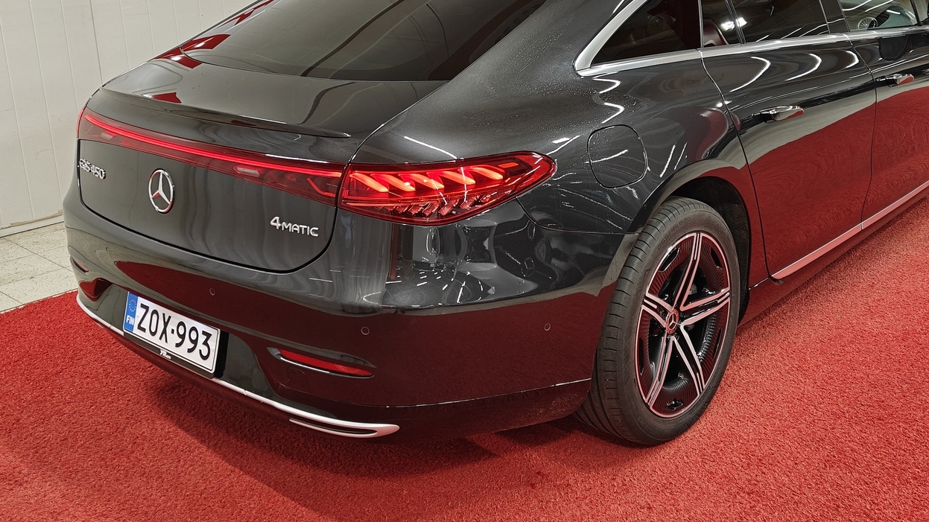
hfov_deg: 51.5
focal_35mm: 39
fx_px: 961
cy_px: 180
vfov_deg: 30.2
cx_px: 524
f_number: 1.8
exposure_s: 1/52
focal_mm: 5.59
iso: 100
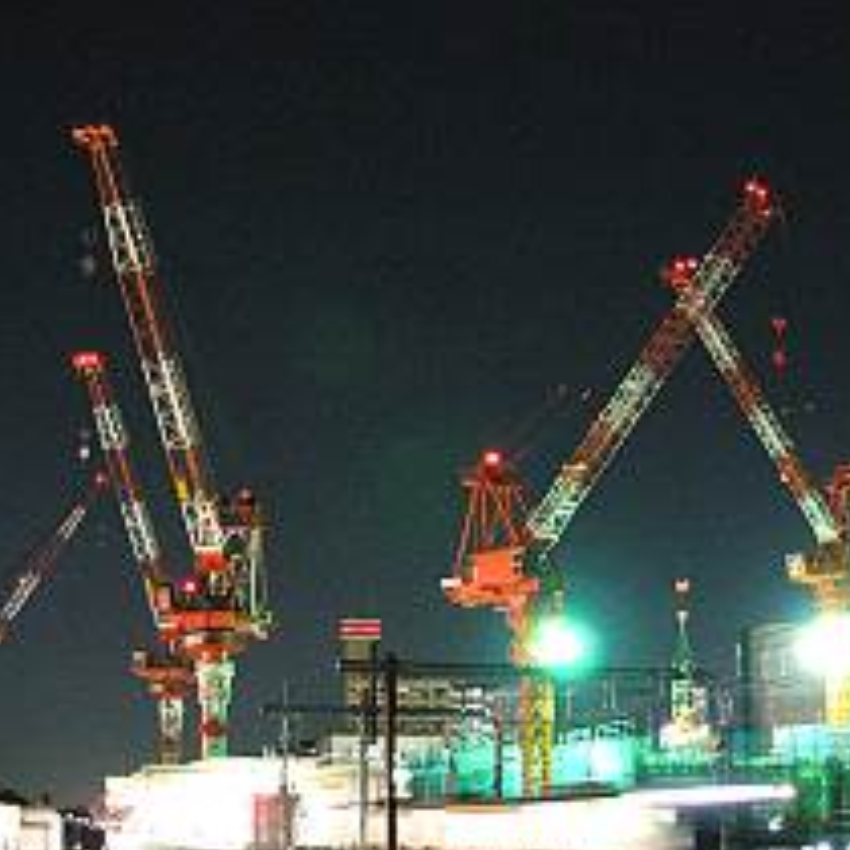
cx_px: 478
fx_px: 1778
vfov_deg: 26.8
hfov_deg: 26.9
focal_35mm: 64
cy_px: 538
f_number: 2.9
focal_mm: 6.3
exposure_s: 1/1.3
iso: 400
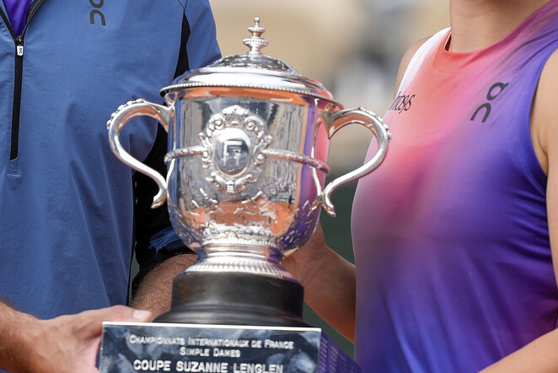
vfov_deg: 1.9
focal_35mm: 725
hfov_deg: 2.8
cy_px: 30
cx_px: 202
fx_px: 11242
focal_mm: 300
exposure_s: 1/2500
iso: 400
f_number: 2.8
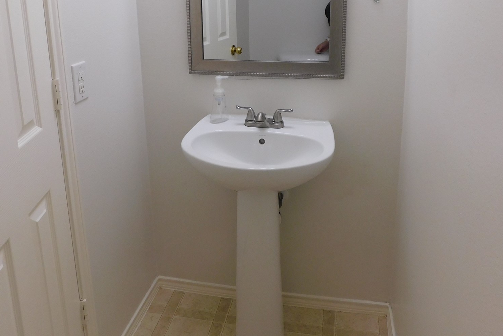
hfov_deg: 57.2
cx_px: 236
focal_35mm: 33
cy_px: 81
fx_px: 461
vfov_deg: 38.8
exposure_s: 1/40
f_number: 3
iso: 125
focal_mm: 4
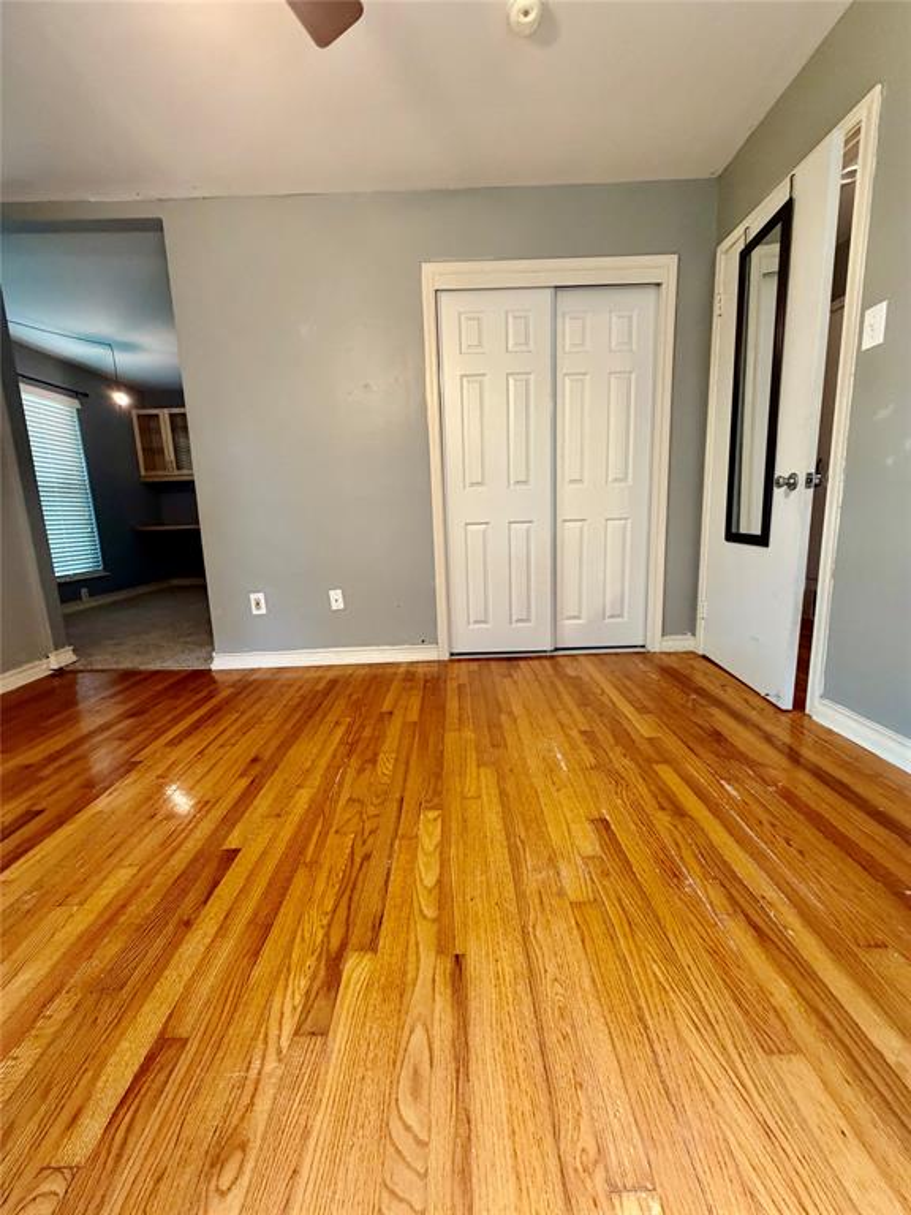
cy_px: 608
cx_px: 456
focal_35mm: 14
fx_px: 491
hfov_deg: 85.7
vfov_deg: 102.1
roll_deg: +2.6
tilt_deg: -10.6
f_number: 2.2
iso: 400
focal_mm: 2.22
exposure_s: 1/60
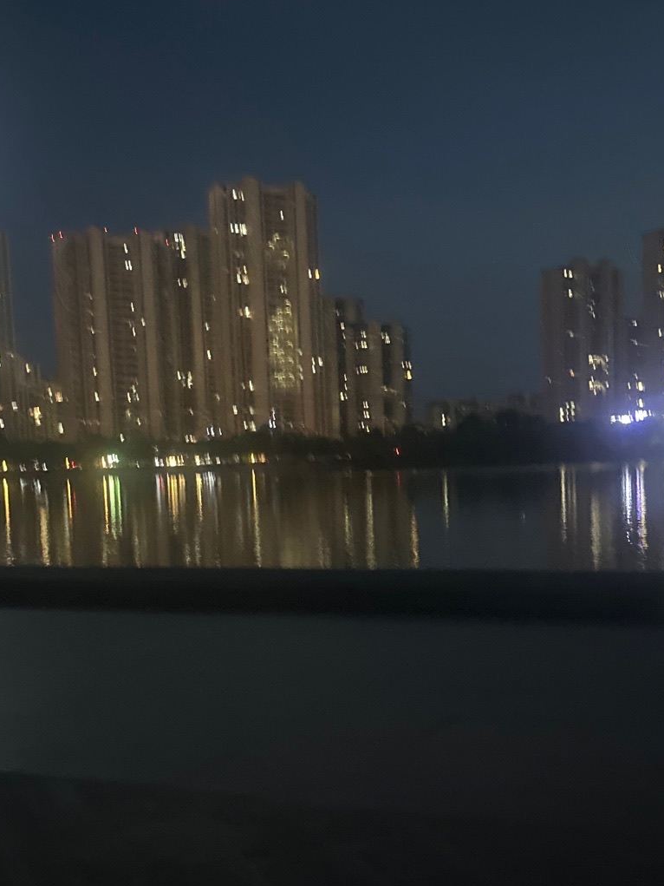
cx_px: 282
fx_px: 1202
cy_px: 521
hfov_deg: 30.8
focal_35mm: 47
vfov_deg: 40.3
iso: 2500
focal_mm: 6.86
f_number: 1.78
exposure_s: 1/15
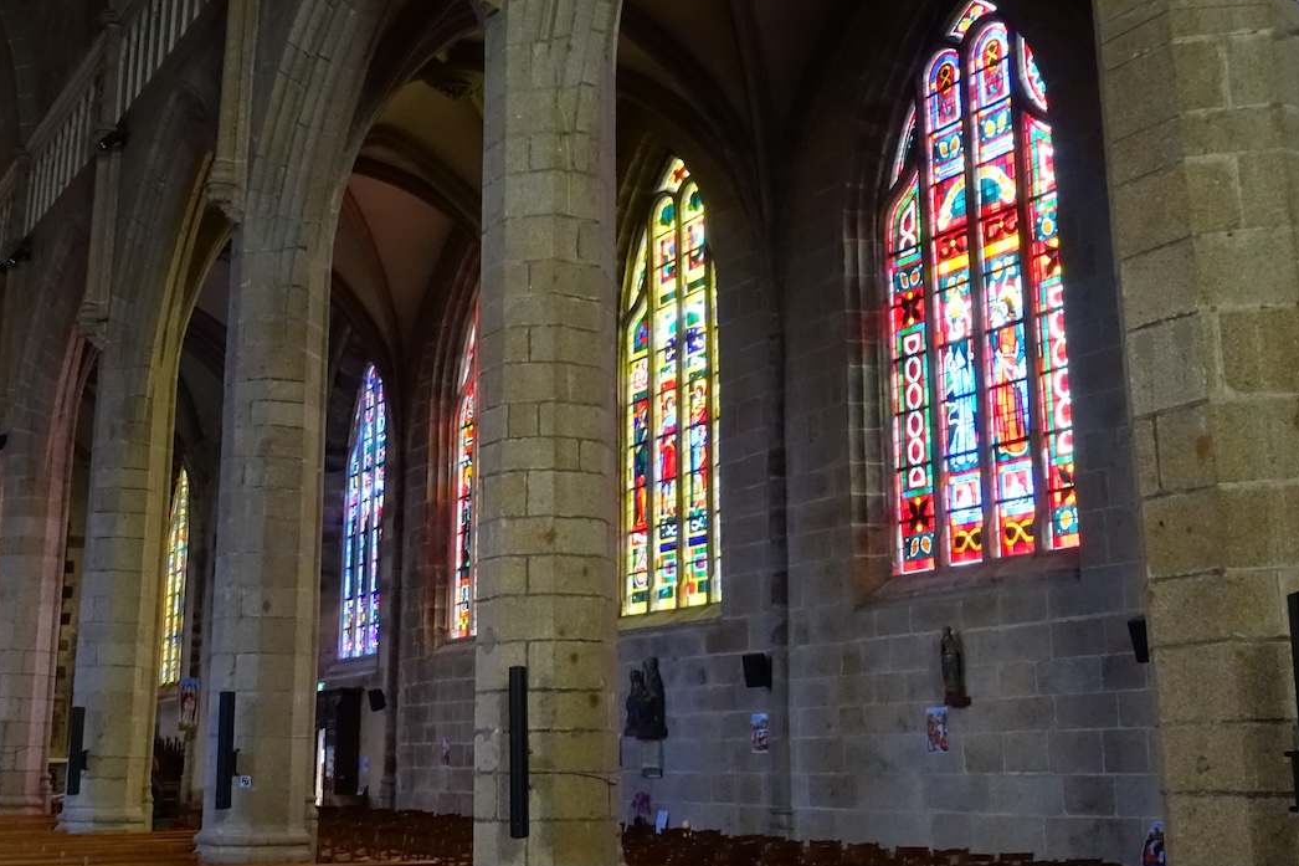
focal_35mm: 46
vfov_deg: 29.2
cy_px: 380
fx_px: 1659
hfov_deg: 42.7
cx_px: 623
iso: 3200
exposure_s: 1/15
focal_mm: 13.65
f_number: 8
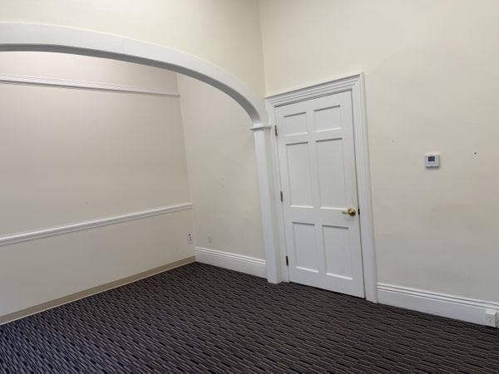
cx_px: 250
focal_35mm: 24
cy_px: 187
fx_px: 346
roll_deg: +4.9
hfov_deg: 71.6
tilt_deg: -5.0
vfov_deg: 56.8
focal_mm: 6.76
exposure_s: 1/114
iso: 64
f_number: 1.78
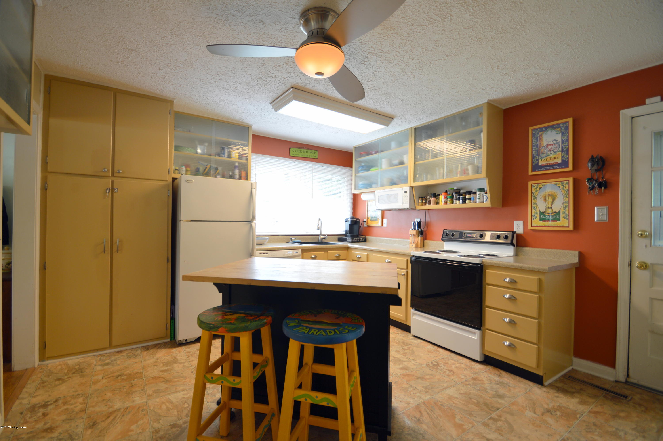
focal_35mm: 15
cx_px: 332
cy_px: 220
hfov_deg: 100.4
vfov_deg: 77.2
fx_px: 276
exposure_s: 1/10
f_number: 3.5
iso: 100
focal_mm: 10
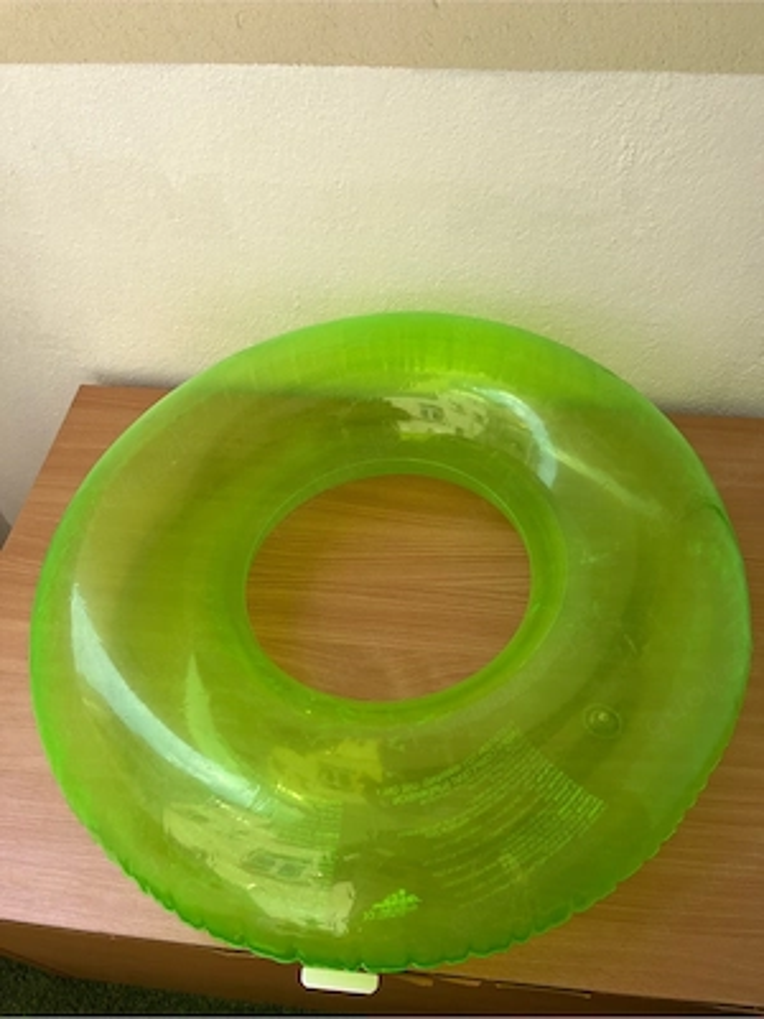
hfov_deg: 53.1
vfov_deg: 67.3
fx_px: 765
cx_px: 382
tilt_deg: -52.7
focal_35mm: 26
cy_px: 510
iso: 50
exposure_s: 1/1175
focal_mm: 5.1
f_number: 1.6
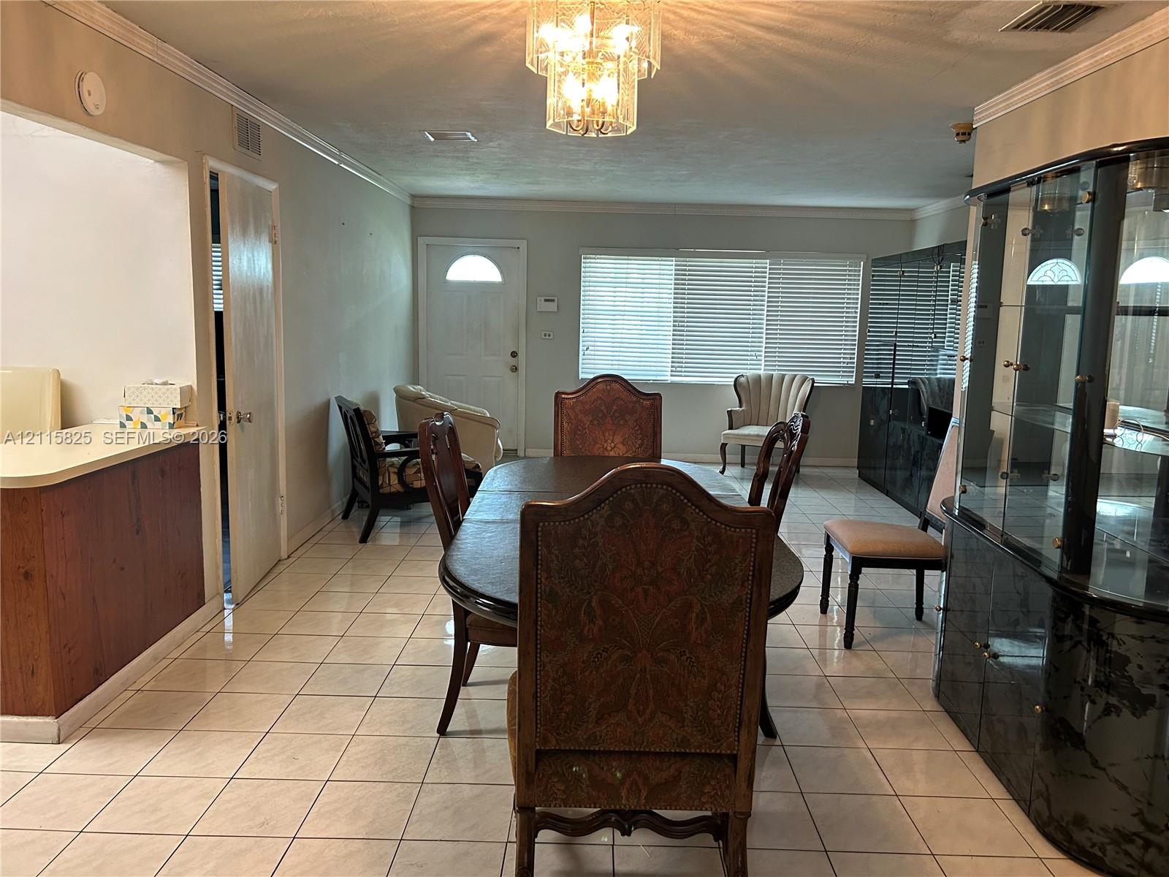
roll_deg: -1.1
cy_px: 438
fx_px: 878
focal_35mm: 26
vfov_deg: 53.1
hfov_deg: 67.3
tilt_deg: -8.8
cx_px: 584
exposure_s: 1/60
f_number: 1.5
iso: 200
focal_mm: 5.7
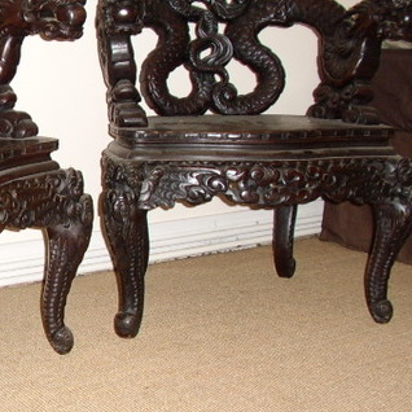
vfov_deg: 34.0
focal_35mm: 50
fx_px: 673
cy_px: 196
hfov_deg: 32.8
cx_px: 67
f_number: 2.9
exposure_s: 1/30
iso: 183
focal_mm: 5.8
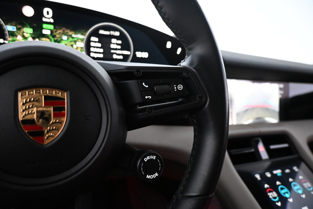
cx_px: 156
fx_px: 209
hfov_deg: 73.7
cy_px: 104
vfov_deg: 53.1
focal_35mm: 24
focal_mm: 16
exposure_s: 1/60
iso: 6400
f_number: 3.5
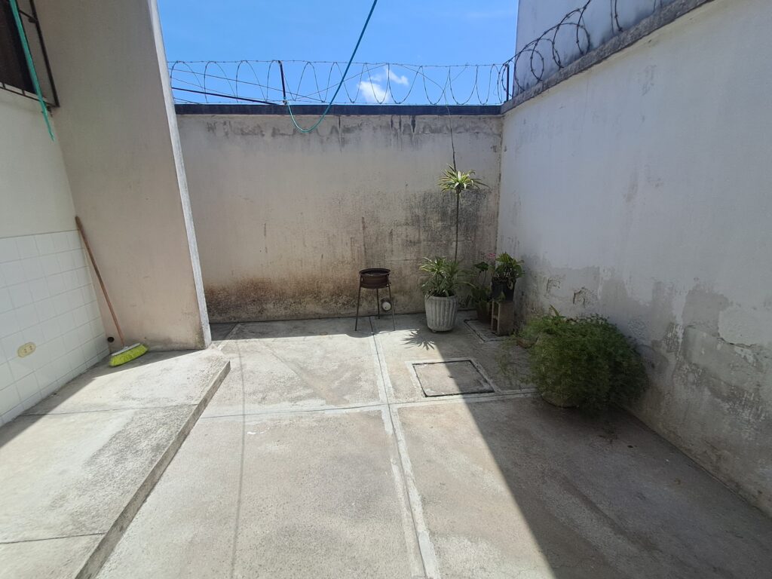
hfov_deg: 94.5
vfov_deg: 78.1
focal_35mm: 16
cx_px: 386
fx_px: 357
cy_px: 290
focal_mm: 1.64
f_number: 2.2
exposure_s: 1/1057
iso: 40
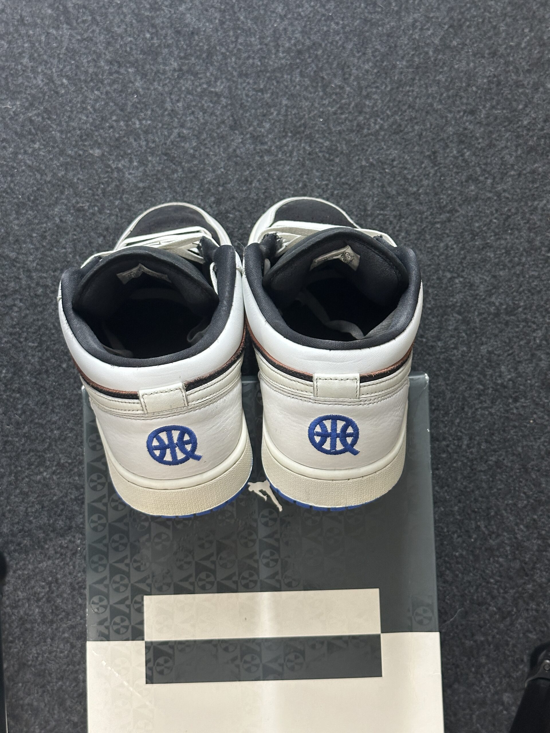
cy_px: 366
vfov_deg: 39.7
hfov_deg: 30.3
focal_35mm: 48
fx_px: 1017
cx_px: 275
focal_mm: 6.86
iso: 320
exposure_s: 1/33
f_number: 1.78
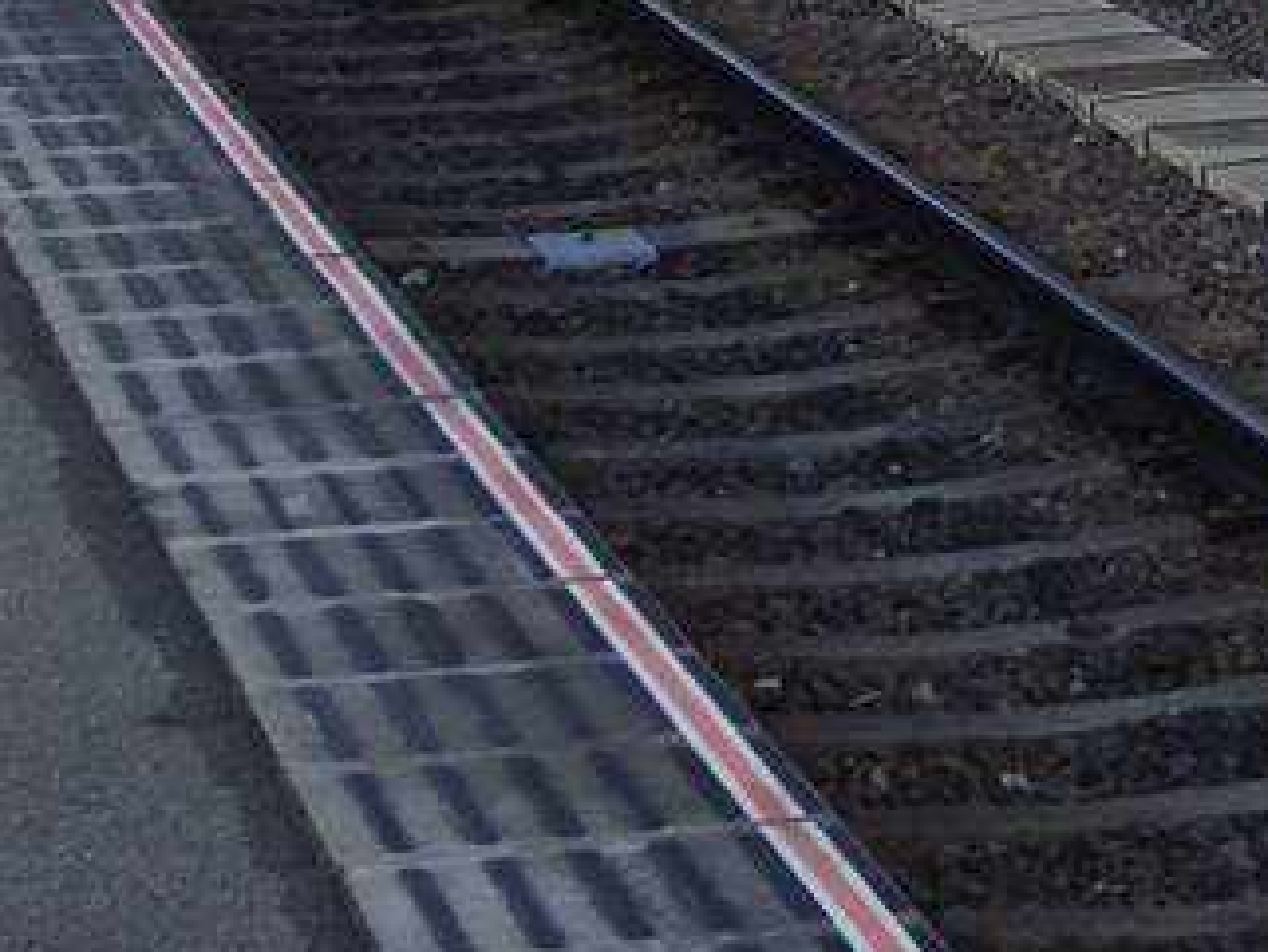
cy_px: -794
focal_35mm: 142
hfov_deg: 13.5
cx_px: 1545
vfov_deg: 9.9
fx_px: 5203
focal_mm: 6.56
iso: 80
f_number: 4
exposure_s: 1/125
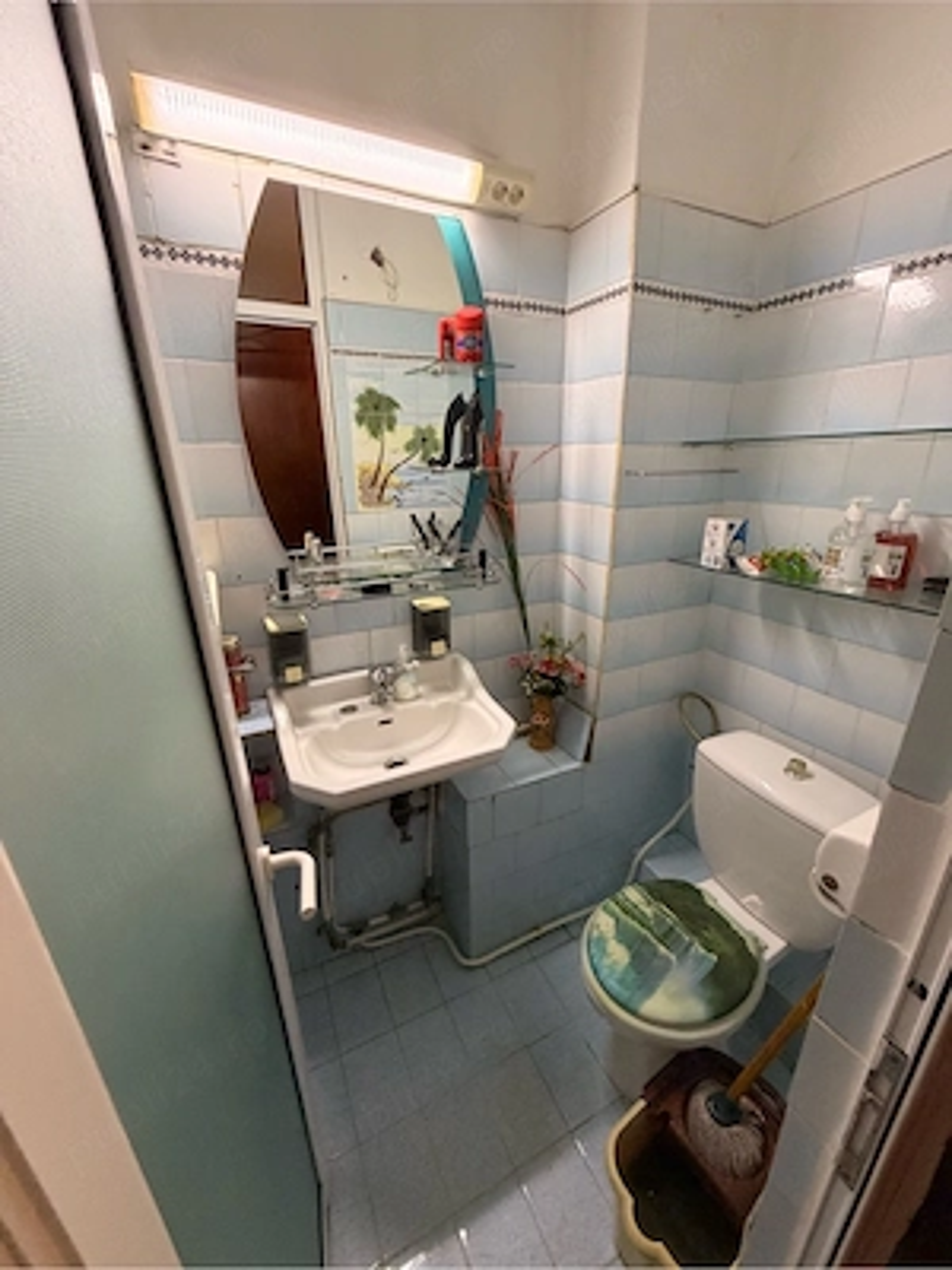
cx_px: 476
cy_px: 635
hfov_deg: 85.7
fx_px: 513
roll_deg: +0.7
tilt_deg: -19.3
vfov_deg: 102.1
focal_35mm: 14
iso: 320
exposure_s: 1/50
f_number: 2.2
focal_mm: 2.22
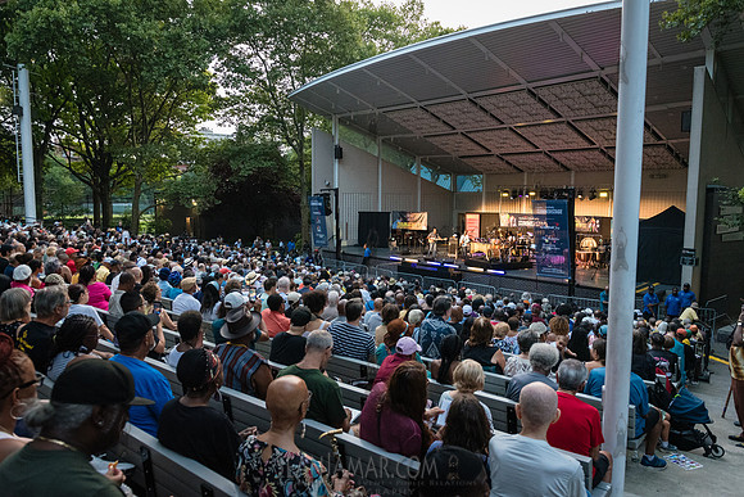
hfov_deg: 66.8
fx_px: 565
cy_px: 249
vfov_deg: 47.5
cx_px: 370
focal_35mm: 27
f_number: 3.5
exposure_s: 1/250
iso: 5000
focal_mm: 27
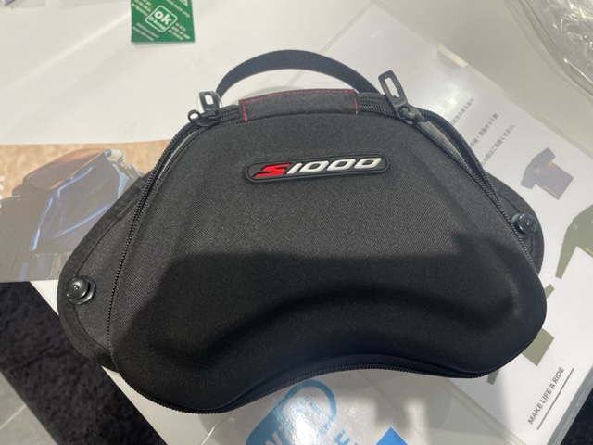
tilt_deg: -72.8
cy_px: 222
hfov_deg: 67.3
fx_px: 445
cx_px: 296
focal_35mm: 26
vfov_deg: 53.1
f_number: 1.6
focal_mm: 4.2
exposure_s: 1/100
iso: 64
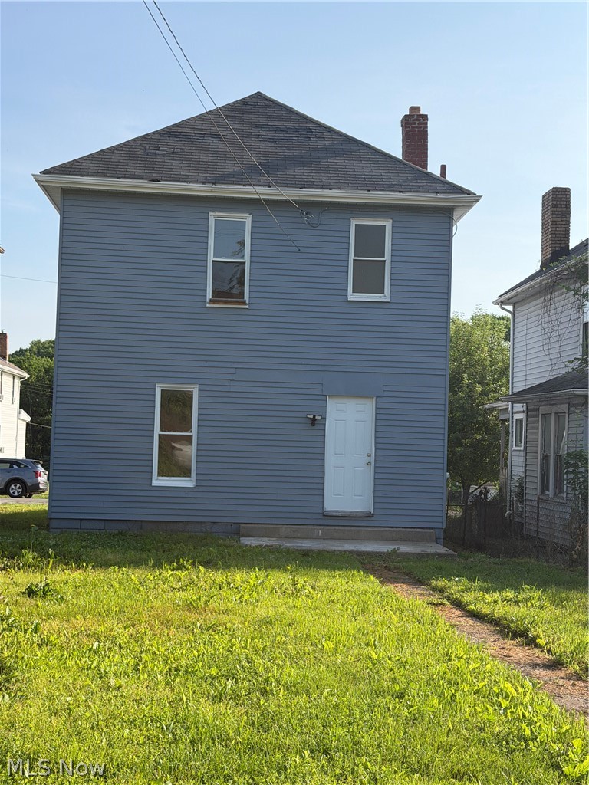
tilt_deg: +1.8
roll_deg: -1.4
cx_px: 294
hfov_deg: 30.3
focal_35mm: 48
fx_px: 1089
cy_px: 392
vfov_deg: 39.7
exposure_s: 1/4098
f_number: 1.78
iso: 100
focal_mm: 6.76
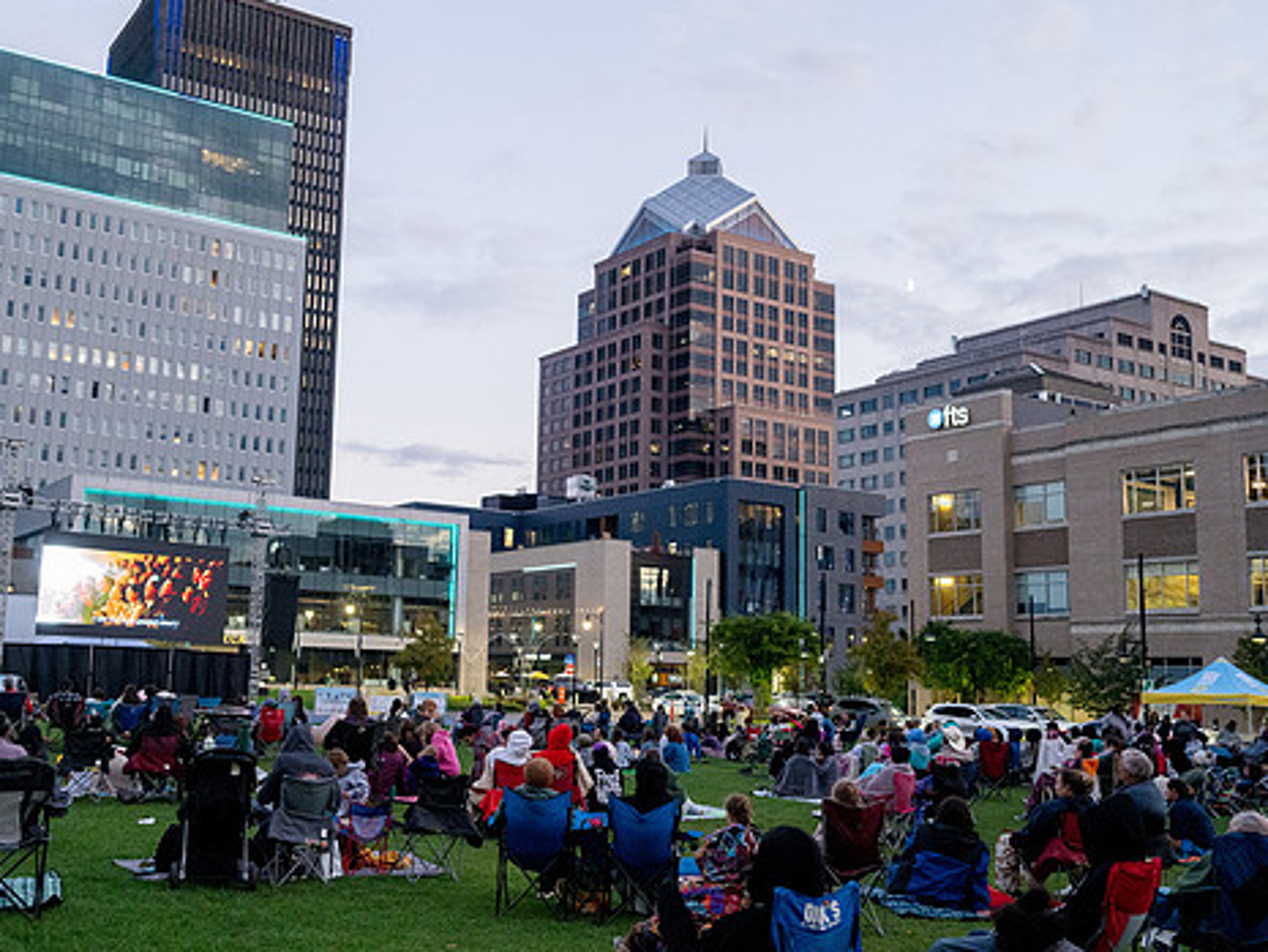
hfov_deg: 51.1
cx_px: 534
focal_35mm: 36
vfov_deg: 39.7
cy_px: 479
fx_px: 1319
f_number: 4
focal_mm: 30
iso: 3200
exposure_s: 1/160
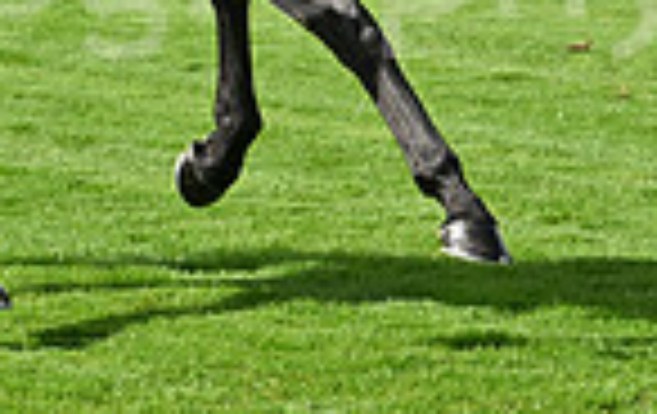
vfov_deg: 3.0
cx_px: 126
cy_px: -268
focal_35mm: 444
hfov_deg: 4.7
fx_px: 7968
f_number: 5.6
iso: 500
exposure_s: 1/2500
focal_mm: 110
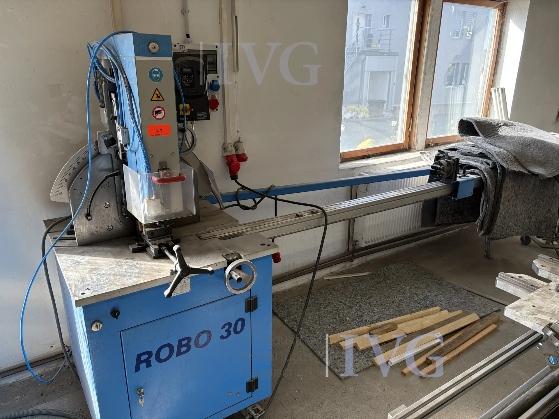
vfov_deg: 53.1
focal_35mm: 26
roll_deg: -0.2
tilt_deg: -18.9
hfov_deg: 67.3
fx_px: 420
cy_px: 210
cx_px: 280
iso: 64
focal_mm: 5.96
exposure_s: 1/235
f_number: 1.6
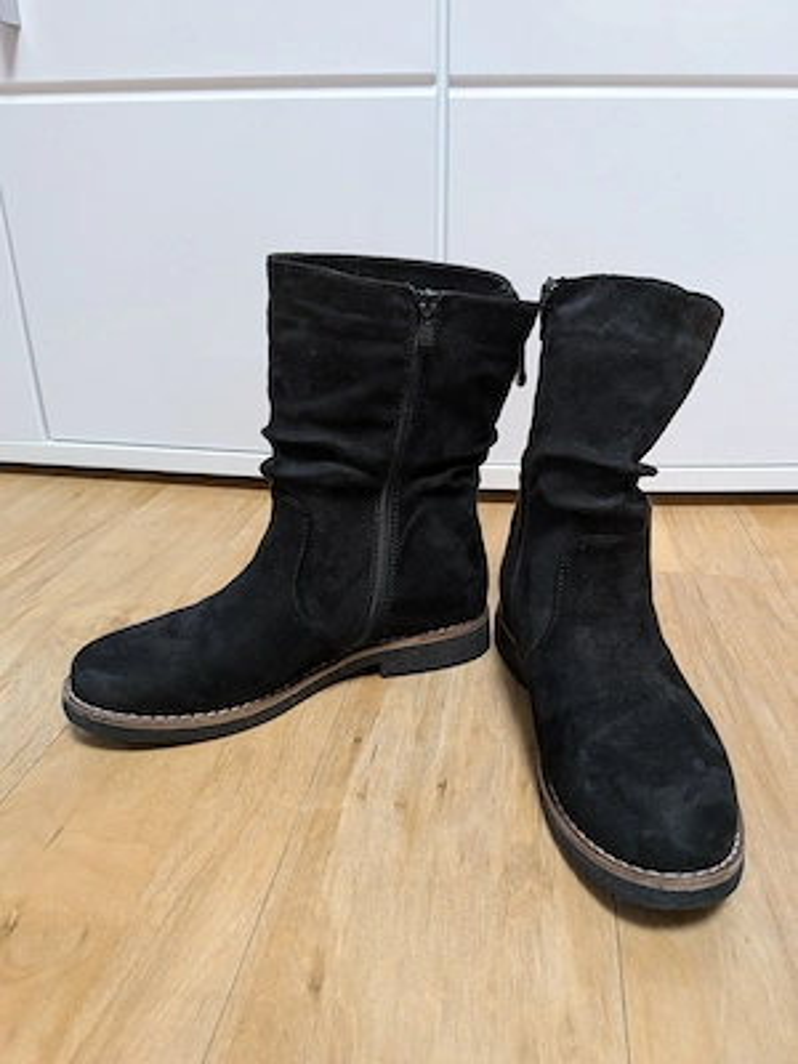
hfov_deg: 56.8
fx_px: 738
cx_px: 399
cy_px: 532
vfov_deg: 71.6
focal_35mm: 24
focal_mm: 4.53
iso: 182
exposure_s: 1/25
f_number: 1.7
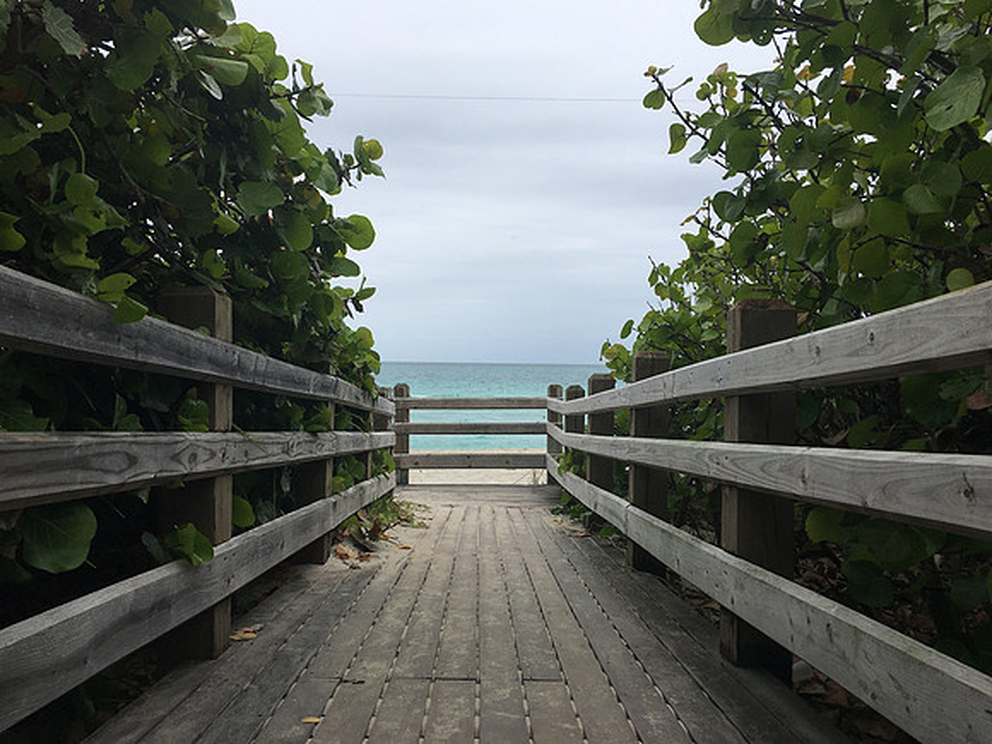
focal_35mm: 29
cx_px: 496
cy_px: 372
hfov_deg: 61.7
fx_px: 831
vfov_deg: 48.2
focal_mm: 4.15
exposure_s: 1/1603
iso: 25
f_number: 2.2
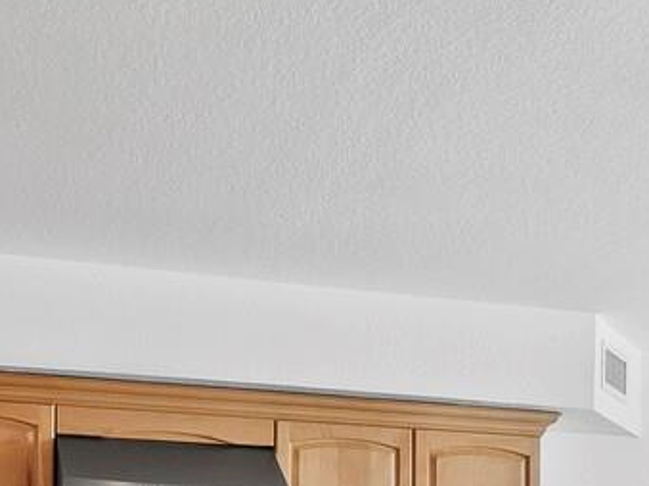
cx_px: 395
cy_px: 667
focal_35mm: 66
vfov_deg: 20.0
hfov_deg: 29.3
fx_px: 1237
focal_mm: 7
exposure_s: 1/3
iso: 400
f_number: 11
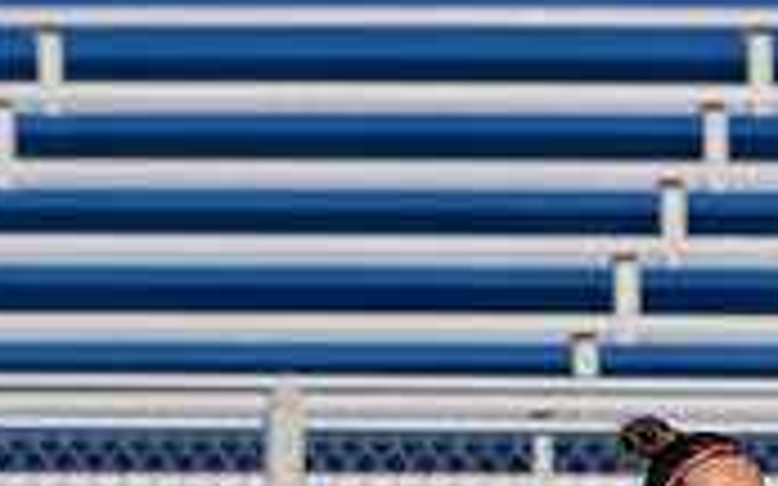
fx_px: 30650
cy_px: 565
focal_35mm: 1446
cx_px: 797
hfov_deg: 1.5
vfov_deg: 0.9
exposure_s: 1/1600
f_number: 4.5
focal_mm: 200
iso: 160
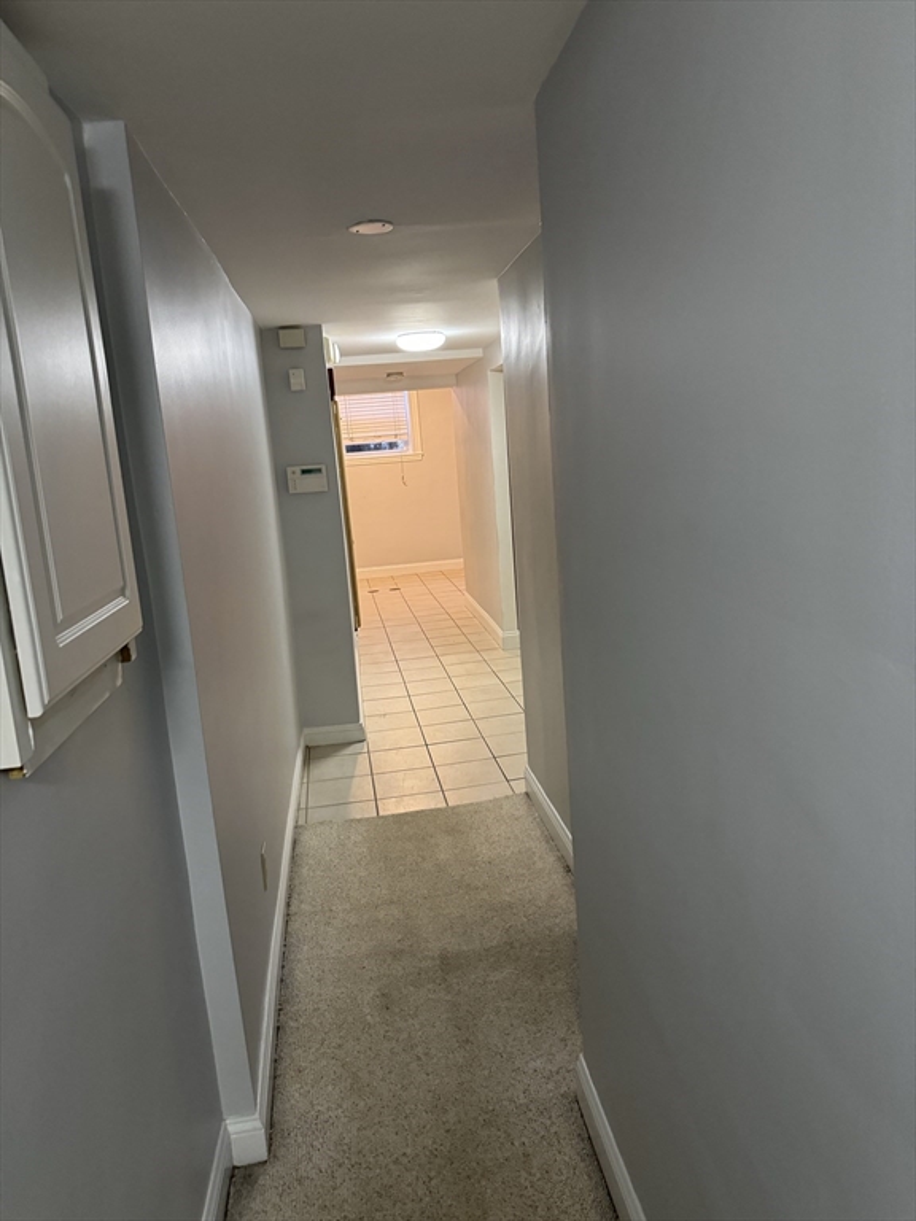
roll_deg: +5.6
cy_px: 610
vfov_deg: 71.6
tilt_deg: -9.8
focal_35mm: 24
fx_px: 847
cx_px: 458
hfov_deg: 56.8
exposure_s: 1/40
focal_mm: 6.76
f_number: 1.78
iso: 640
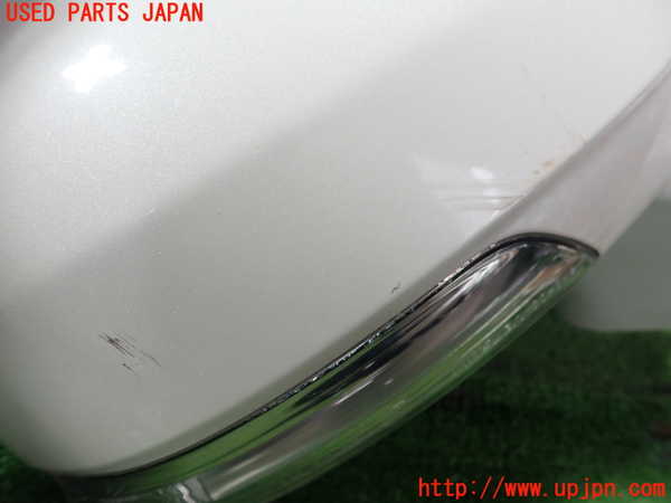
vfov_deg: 46.8
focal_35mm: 30
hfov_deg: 60.0
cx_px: 336
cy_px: 252
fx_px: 582
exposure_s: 1/125
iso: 250
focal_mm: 5.5
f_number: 2.3
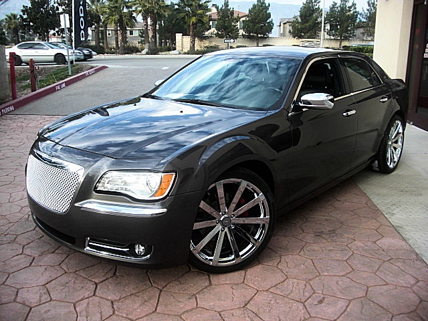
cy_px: 160
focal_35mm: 36
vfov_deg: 39.7
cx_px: 214
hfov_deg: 51.4
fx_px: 445
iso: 50
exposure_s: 1/125
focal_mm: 6.3
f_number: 2.8
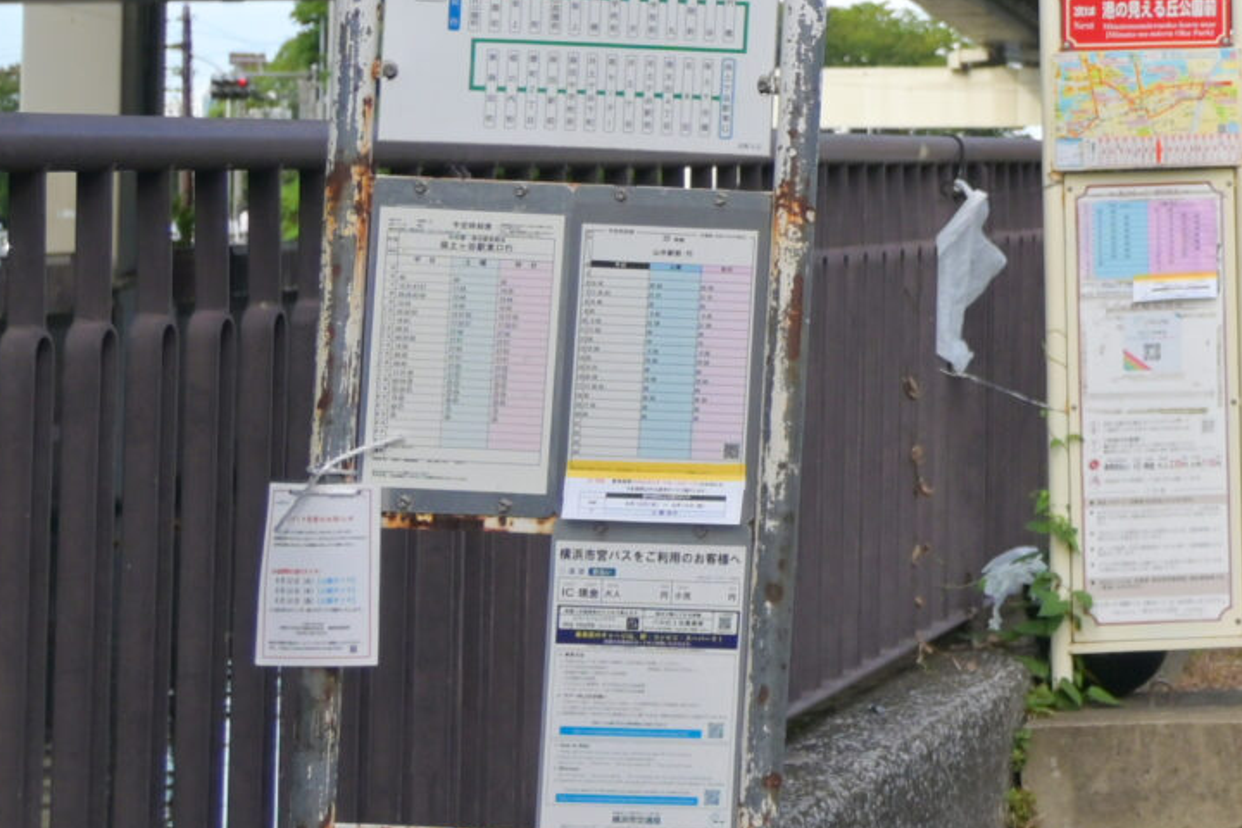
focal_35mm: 128
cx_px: 1989
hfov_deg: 14.6
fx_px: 4416
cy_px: -122
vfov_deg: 10.6
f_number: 4.2
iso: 100
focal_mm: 24
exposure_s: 1/400
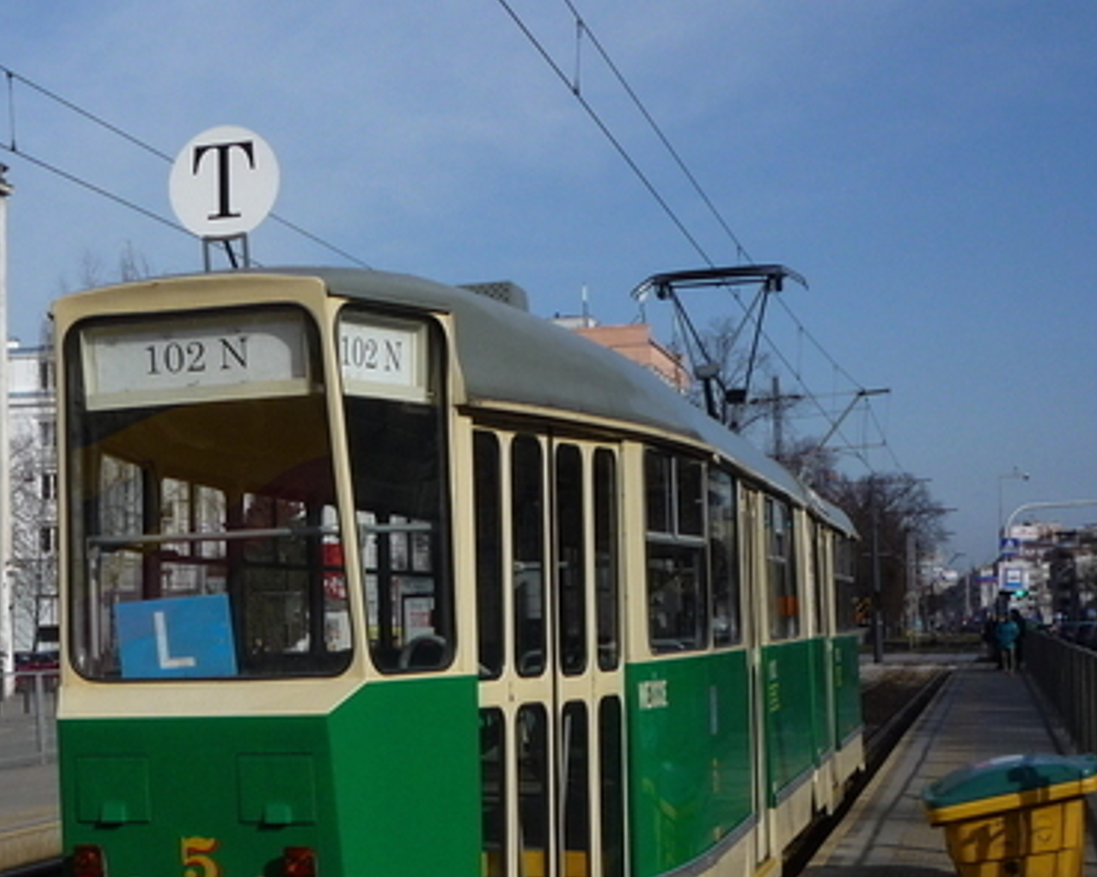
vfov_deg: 24.9
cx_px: 378
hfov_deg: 30.8
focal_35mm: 61
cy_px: 559
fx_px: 1980
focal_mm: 5.8
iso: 100
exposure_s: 1/640
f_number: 5.6
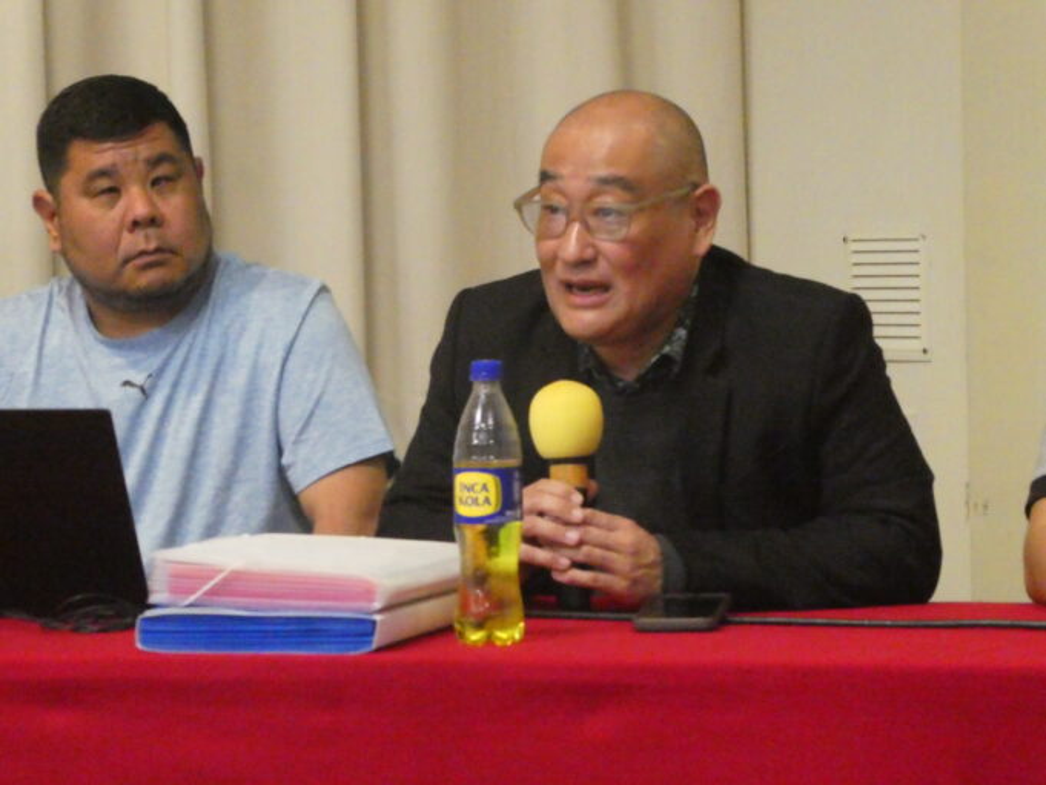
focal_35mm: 160
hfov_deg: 12.3
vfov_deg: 9.3
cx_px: 523
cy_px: 392
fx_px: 4836
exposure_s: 1/80
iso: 3200
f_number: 5.5
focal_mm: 28.7
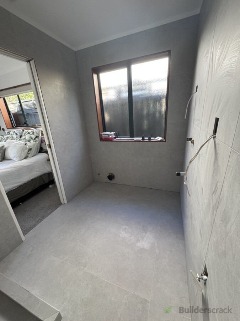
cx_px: 120
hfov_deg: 85.7
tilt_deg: -18.8
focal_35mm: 14
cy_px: 160
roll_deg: +4.8
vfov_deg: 102.1
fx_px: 129
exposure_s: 1/99
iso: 160
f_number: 2.2
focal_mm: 2.22
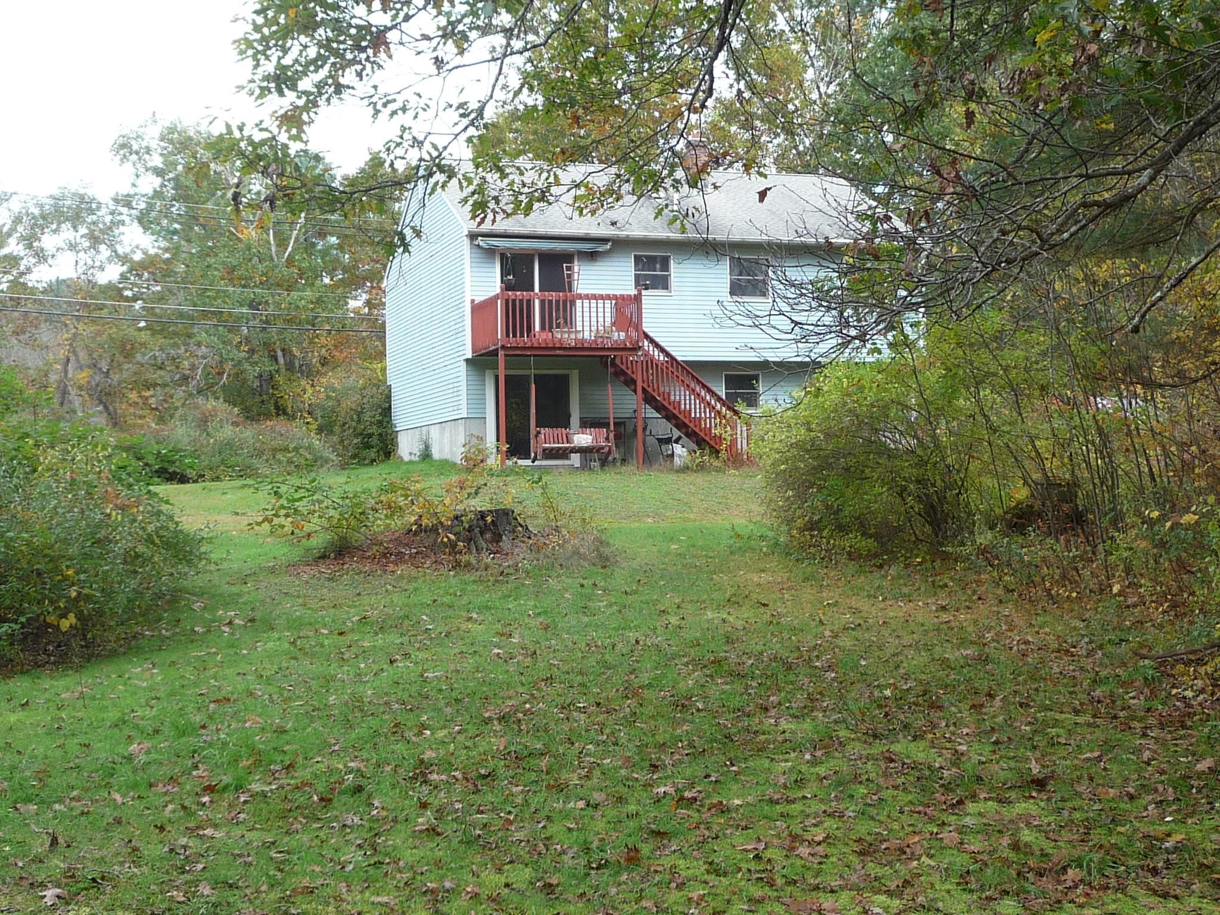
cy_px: 458
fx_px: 1692
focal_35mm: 48
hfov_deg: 39.7
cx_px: 610
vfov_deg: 30.3
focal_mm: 5
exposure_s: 1/125
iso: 100
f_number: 3.4
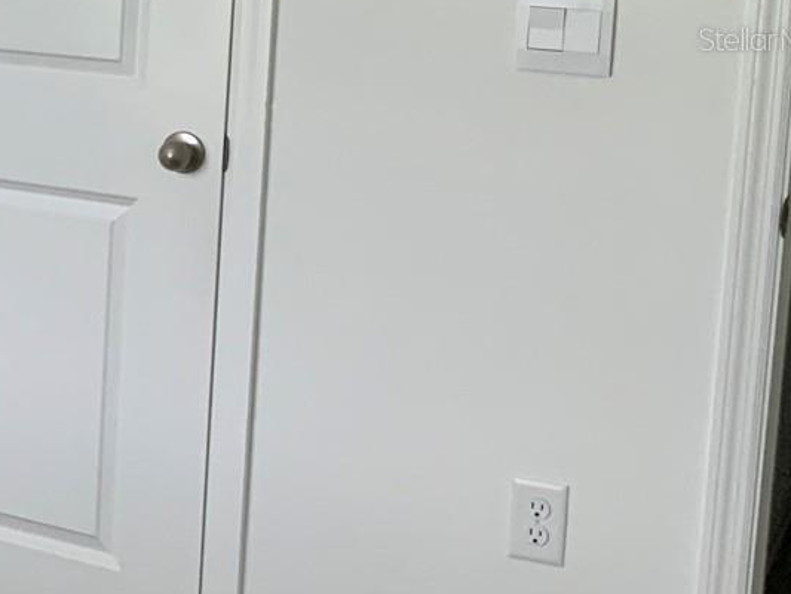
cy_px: 39
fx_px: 1988
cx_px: -349
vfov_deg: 16.7
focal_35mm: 87
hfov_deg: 19.9
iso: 50
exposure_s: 1/122
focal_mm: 3
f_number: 1.8
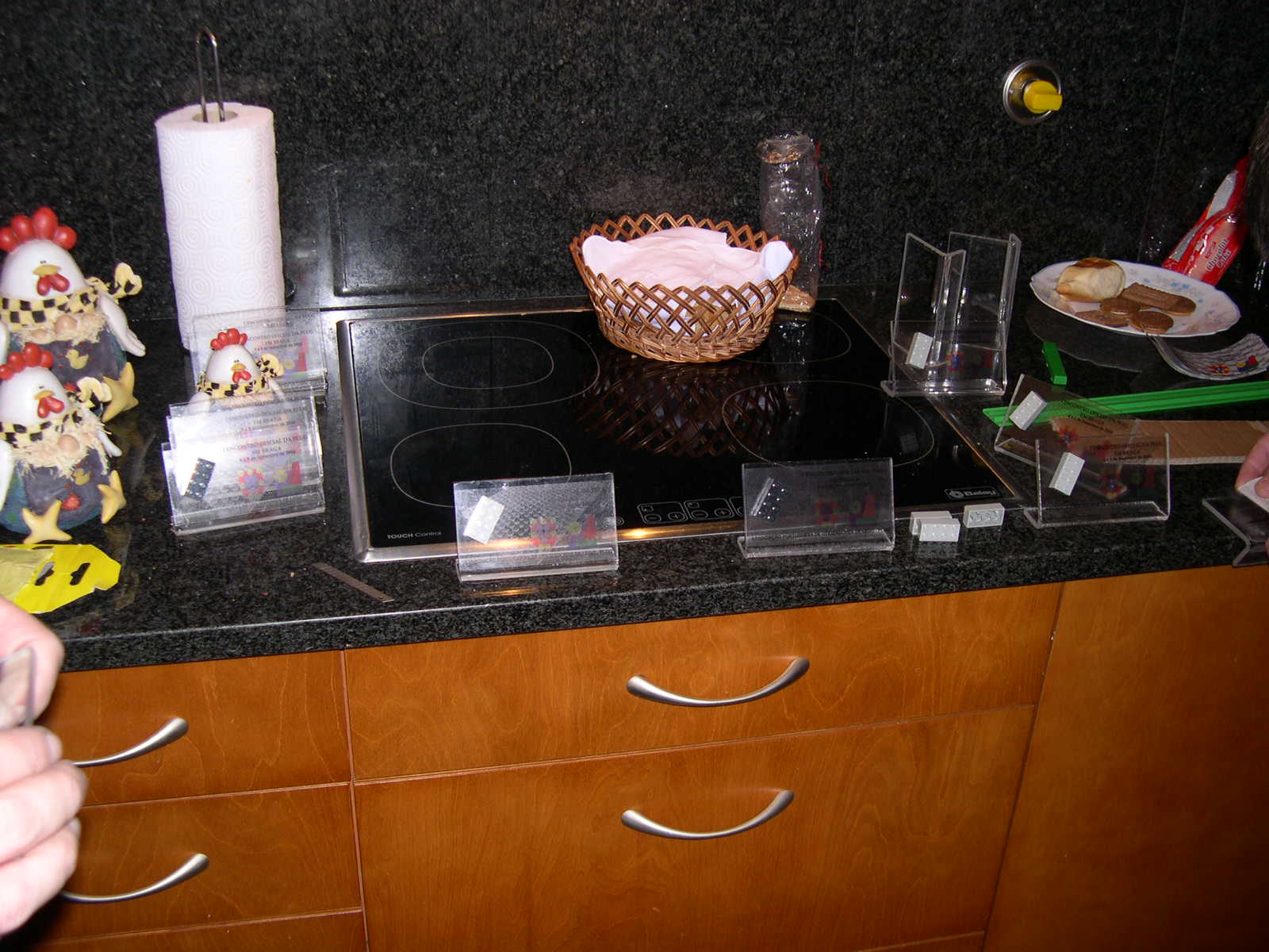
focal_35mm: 38
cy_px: 476
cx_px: 634
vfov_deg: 37.7
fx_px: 1393
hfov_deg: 49.0
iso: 100
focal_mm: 8
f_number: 2.8
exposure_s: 1/60
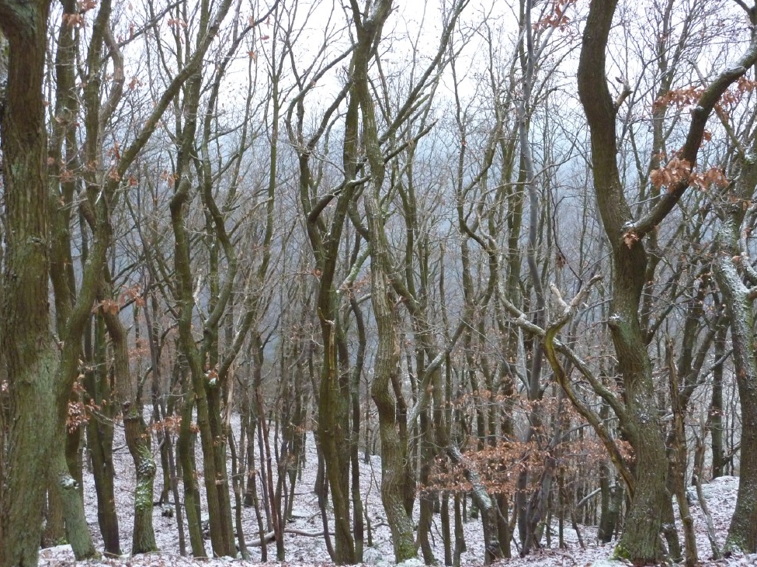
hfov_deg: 44.8
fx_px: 918
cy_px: 282
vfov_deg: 34.3
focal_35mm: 42
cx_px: 381
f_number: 3.6
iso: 400
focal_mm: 6.5
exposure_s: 1/30
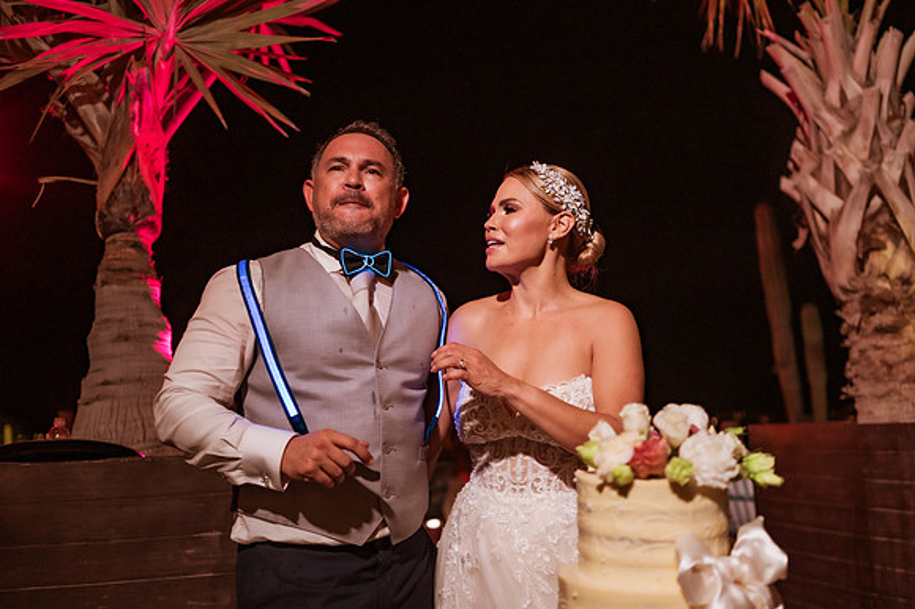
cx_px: 438
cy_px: 317
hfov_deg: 52.5
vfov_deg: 36.4
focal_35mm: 36
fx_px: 927
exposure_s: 1/160
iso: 2000
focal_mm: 35
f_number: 1.8
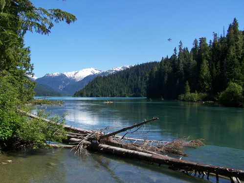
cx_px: 122
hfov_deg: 48.9
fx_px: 268
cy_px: 92
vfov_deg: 37.8
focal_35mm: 38
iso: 80
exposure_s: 1/640
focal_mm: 6.3
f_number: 4
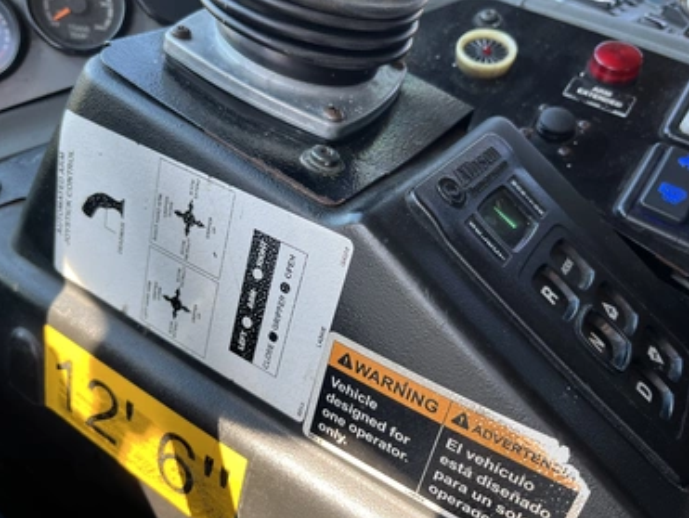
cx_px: 323
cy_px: 262
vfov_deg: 49.8
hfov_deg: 63.3
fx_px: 558
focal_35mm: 28
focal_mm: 5.1
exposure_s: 1/130
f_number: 1.6
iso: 32
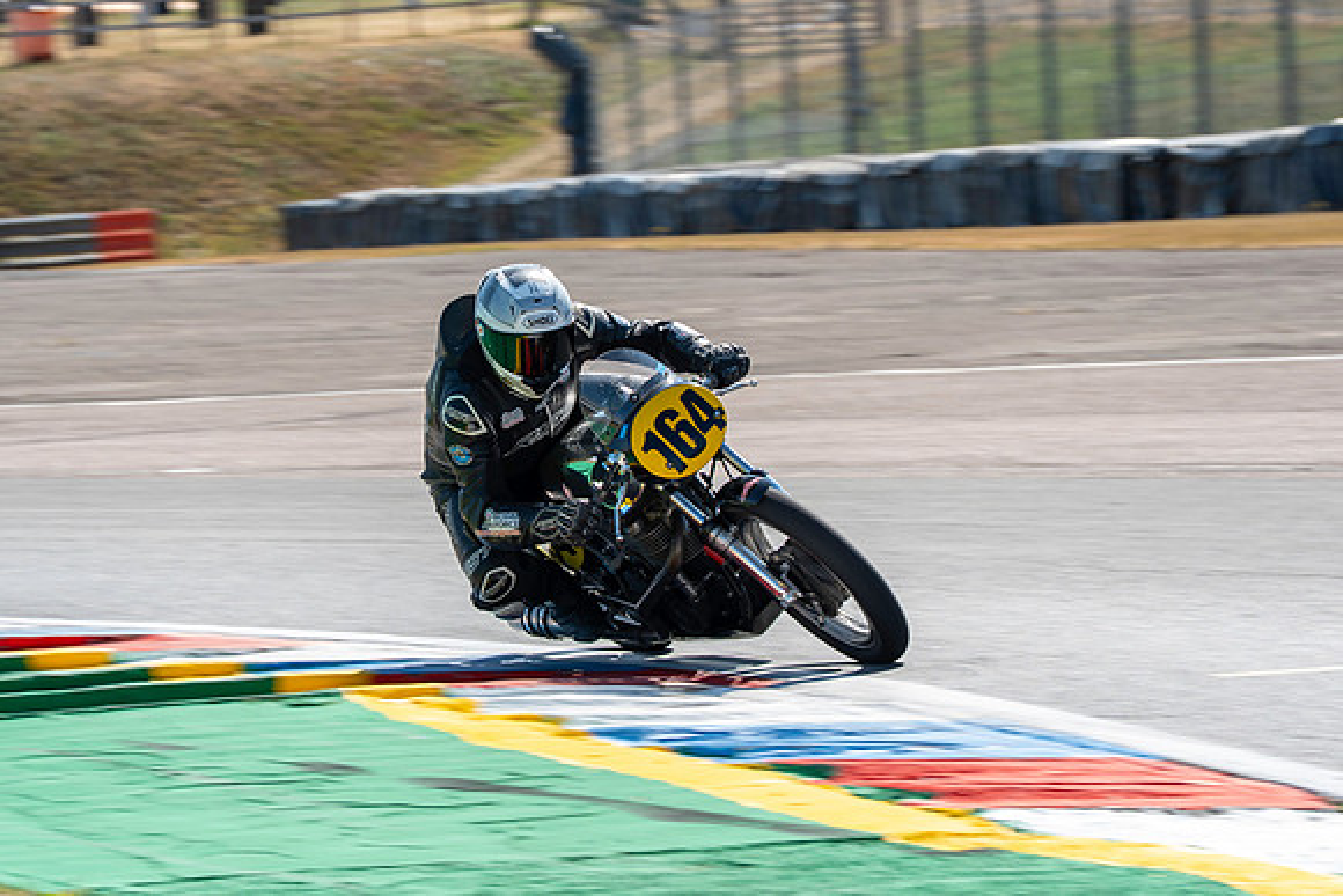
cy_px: 444
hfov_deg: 8.1
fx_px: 9518
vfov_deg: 5.4
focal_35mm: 255
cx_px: 521
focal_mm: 200
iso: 160
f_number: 10
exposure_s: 1/200
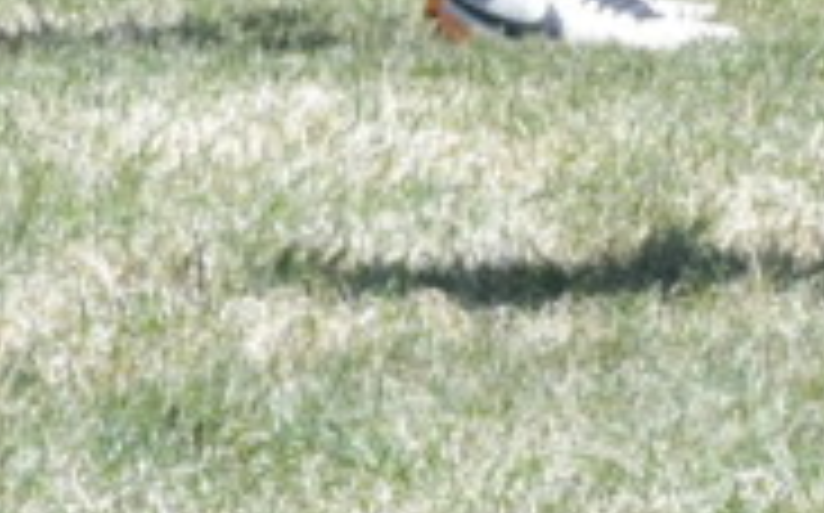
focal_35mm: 1002
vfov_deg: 1.3
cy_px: -1138
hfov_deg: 2.1
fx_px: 22481
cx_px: 2337
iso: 3200
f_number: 13
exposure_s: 1/2500
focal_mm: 100
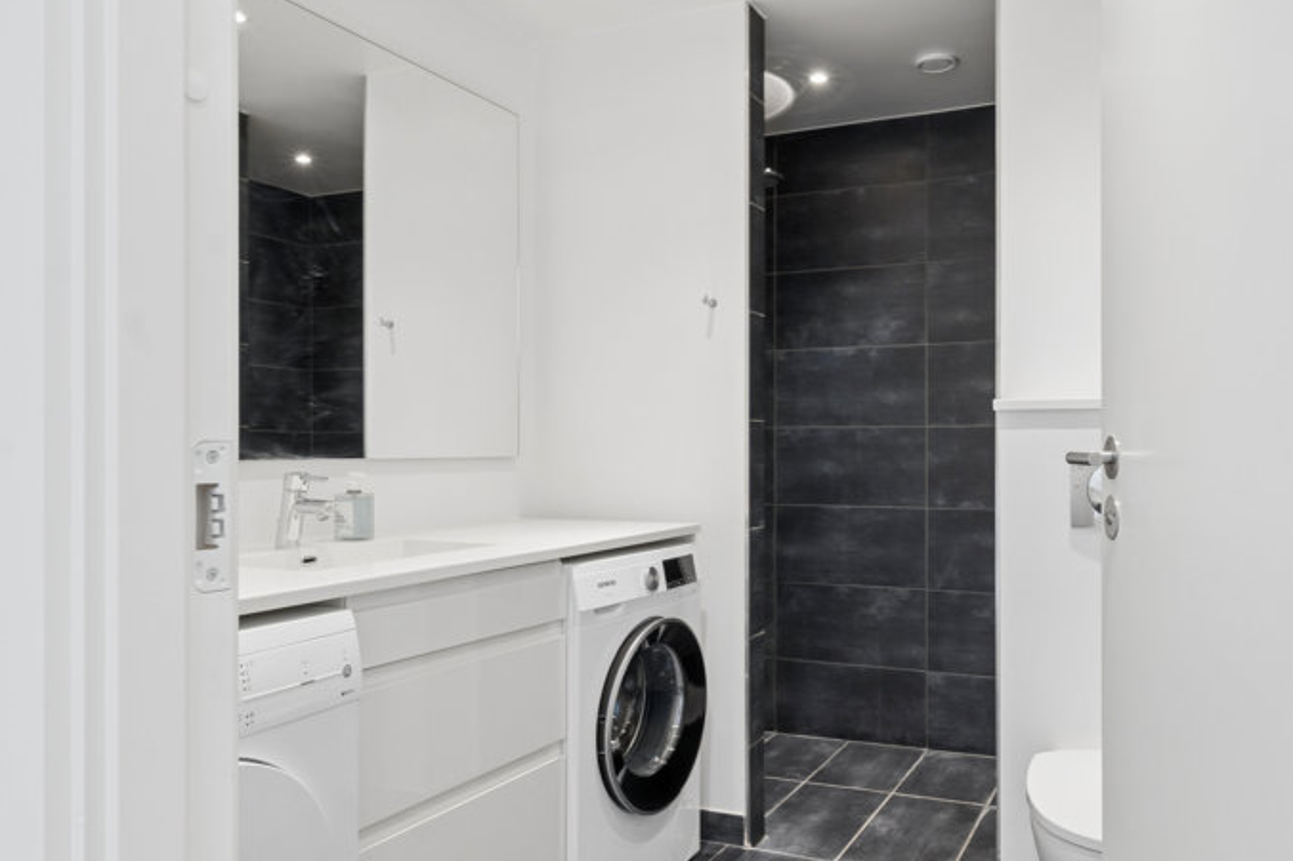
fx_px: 955
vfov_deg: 48.6
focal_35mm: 27
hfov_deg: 67.7
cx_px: 756
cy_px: 438
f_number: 8
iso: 320
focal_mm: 15
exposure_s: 1/6
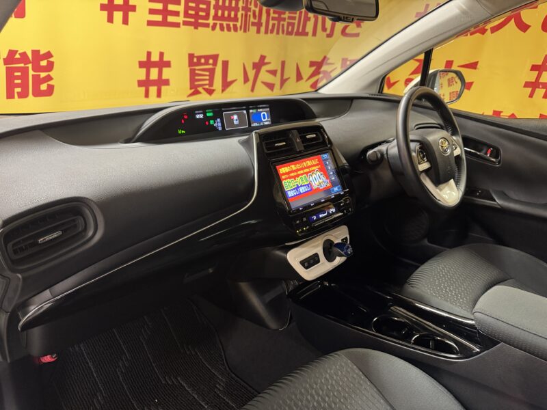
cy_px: 205
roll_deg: +1.0
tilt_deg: -19.1
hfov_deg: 71.6
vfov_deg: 56.8
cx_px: 274
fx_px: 379
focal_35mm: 24
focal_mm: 6.76
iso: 400
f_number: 1.78
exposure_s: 1/50
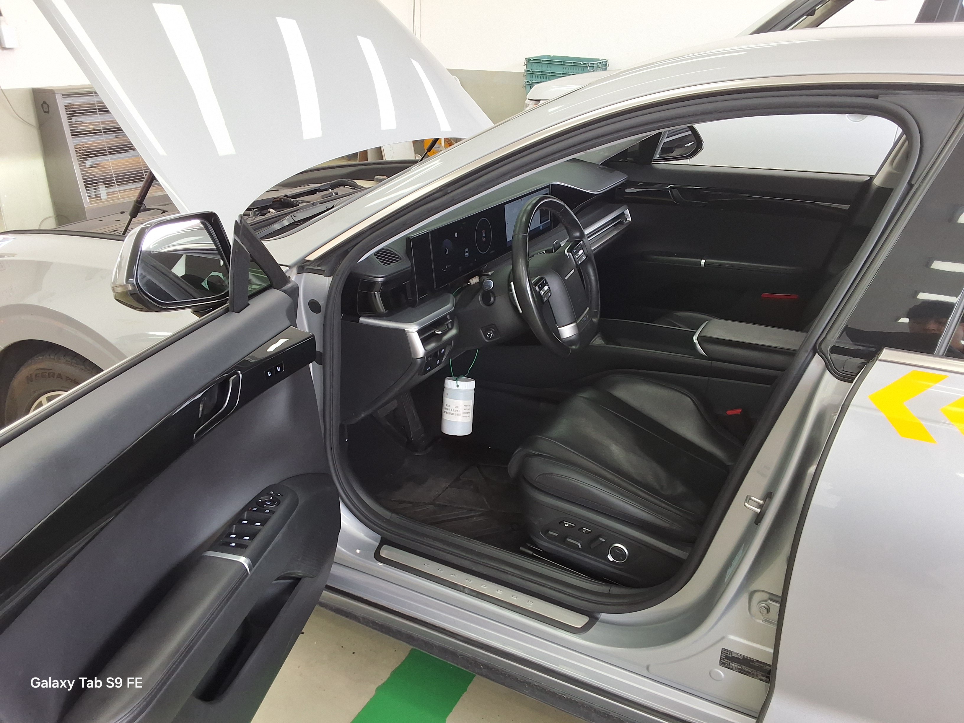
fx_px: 780
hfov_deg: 63.4
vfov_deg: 49.7
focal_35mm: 28
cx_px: 482
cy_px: 362
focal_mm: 2.91
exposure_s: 1/120
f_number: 1.9
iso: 64
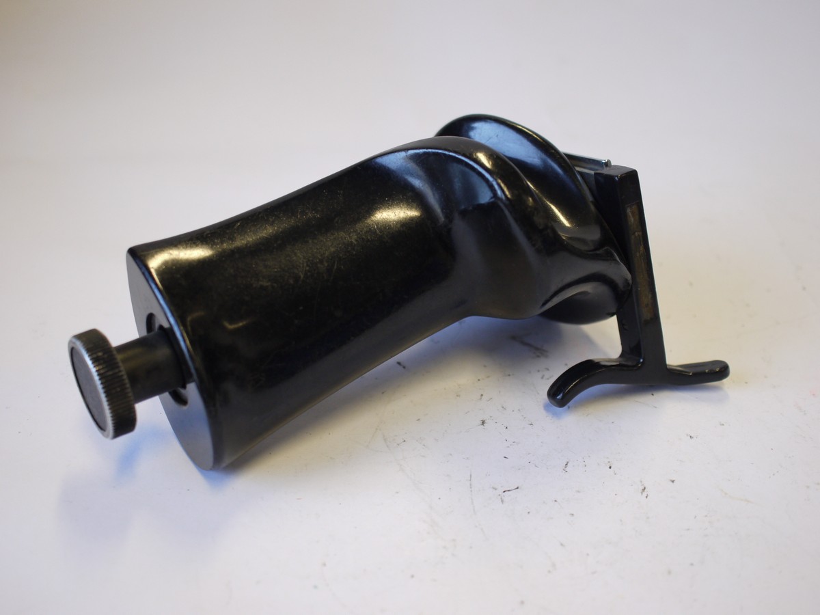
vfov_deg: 24.4
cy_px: 308
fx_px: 1421
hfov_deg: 32.2
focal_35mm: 60
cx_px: 410
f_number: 3.5
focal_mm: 30
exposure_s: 1/125
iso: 400
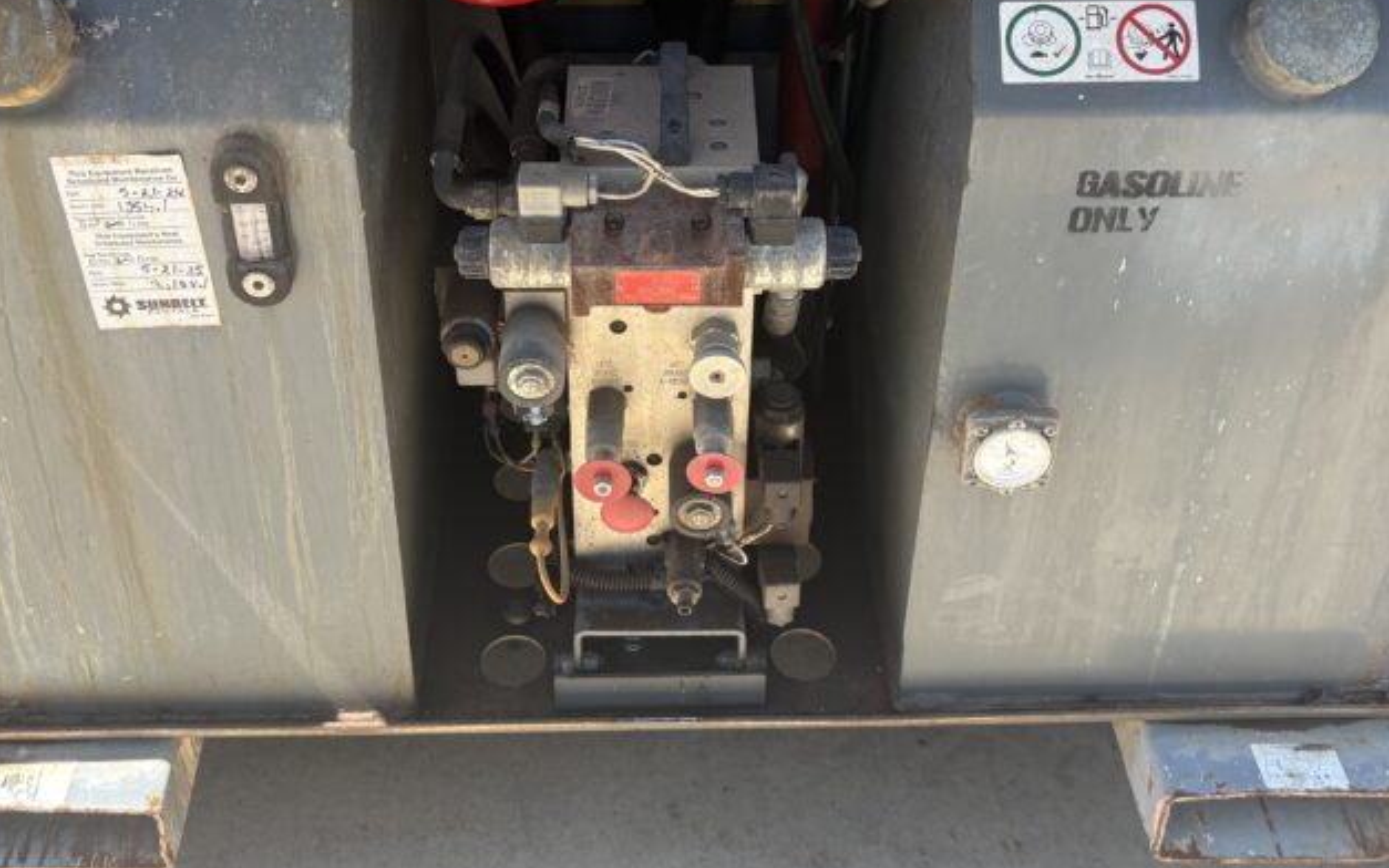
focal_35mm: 45
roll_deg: +0.9
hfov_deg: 44.3
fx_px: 1704
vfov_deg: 28.4
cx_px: 649
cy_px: 286
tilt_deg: -35.2
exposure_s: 1/647
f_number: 1.6
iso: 50
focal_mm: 5.96
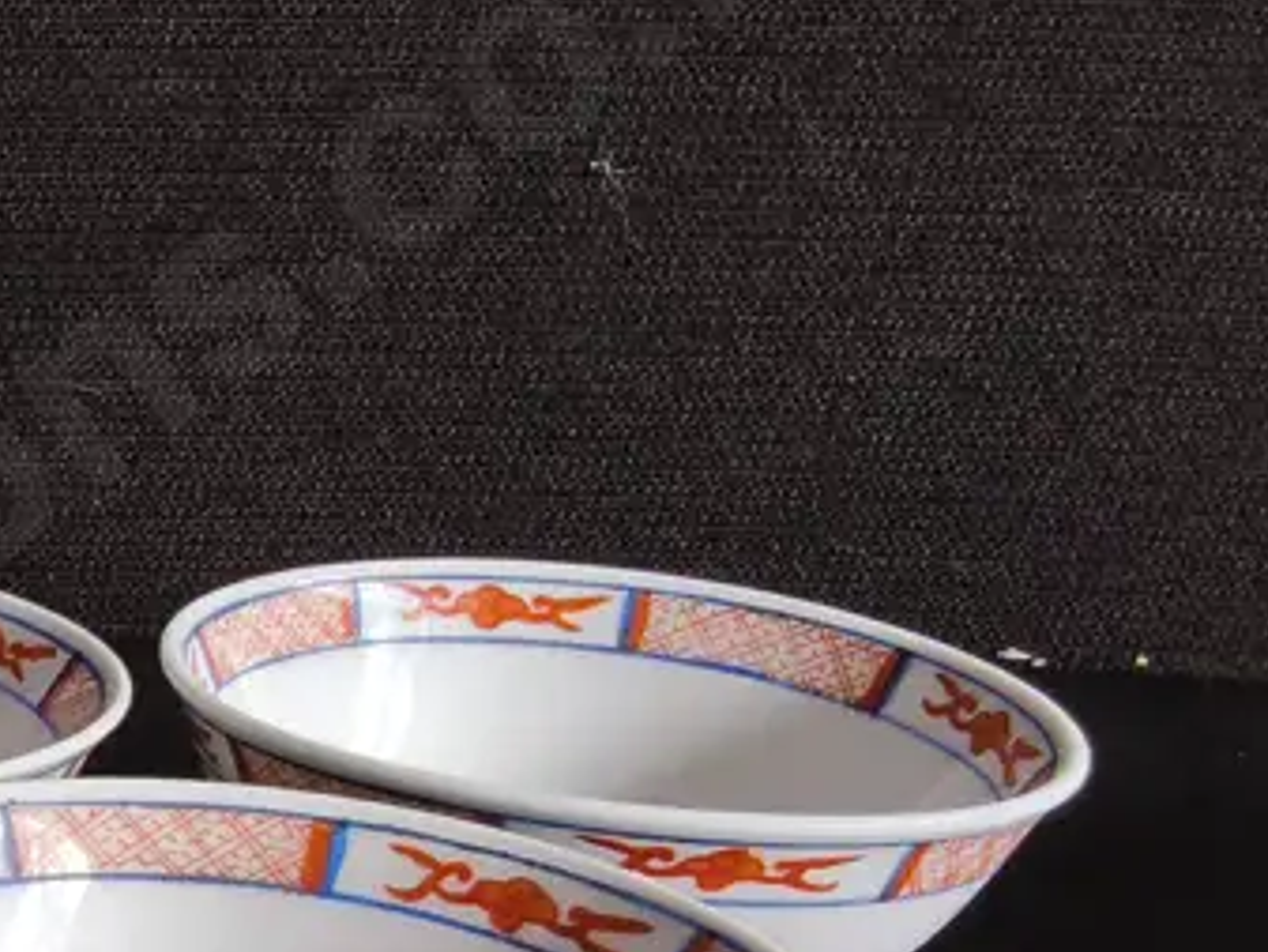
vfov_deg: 17.6
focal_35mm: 82
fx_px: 3005
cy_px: 960
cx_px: -651
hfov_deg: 20.3
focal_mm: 2.87
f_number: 2
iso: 32
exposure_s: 1/102
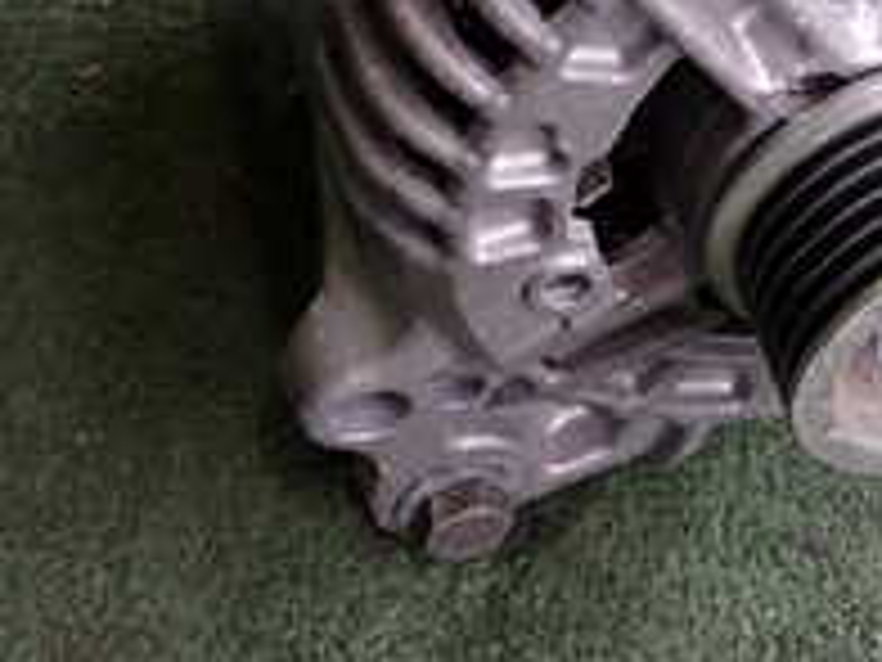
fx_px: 2344
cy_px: -153
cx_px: 738
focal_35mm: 92
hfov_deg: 21.0
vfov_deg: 15.4
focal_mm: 5.4
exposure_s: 1/100
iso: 200
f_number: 2.3
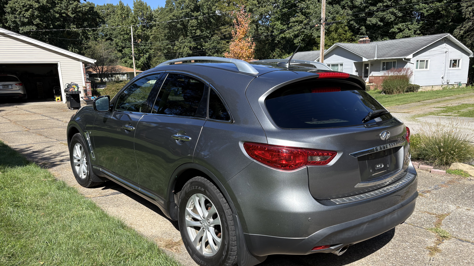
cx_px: 233
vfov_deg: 40.0
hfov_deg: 66.1
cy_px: 159
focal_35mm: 29
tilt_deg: -13.7
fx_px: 364
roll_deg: +2.2
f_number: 1.6
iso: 50
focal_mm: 5.96
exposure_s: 1/2208
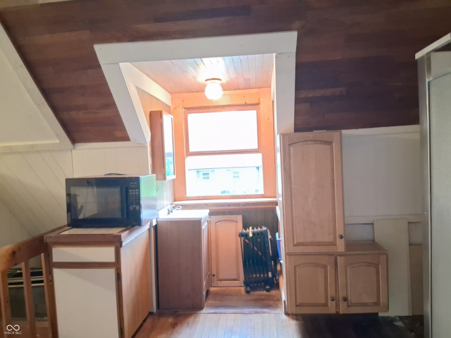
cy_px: 169
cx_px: 226
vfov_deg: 53.0
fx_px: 339
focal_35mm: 26
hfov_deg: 67.3
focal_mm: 3.98
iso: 2000
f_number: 1.8
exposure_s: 1/10
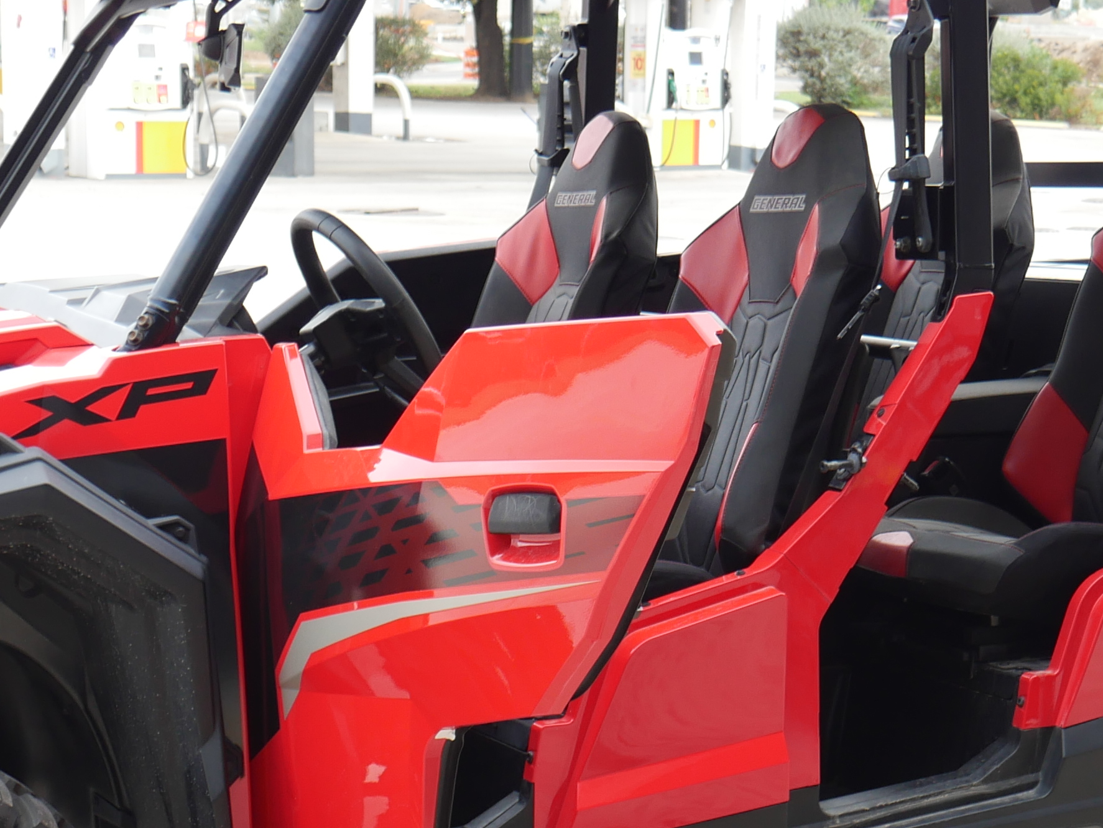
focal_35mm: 88
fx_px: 2805
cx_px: 701
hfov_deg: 22.2
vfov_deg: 16.7
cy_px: 675
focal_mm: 17
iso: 200
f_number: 4
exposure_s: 1/60
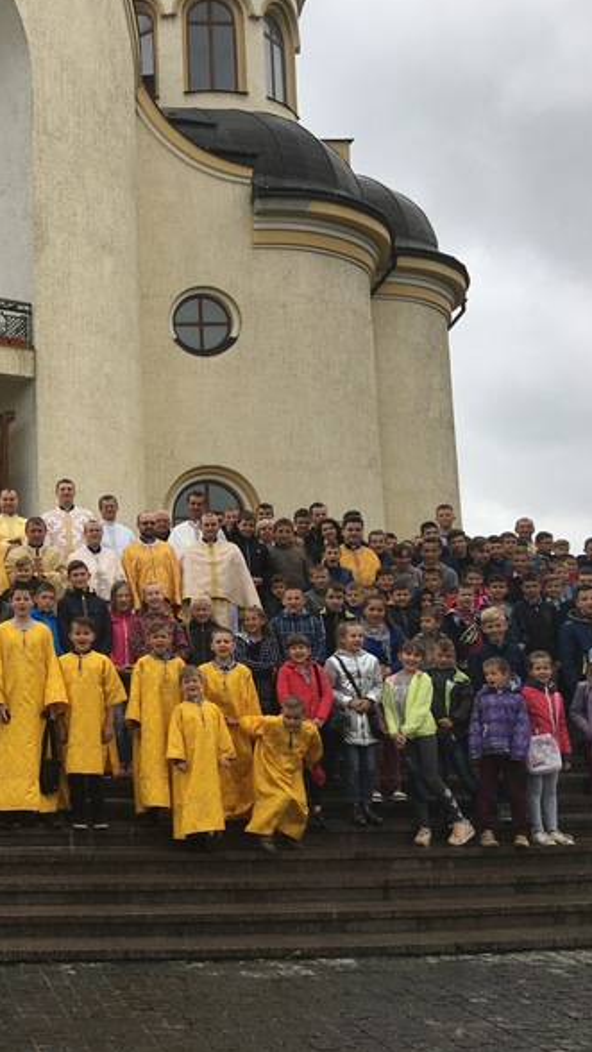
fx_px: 1199
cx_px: -89
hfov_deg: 25.3
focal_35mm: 43
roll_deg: +1.4
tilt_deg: +10.8
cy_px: 524
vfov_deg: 47.3
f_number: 2.2
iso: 25
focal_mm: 4.15
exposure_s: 1/582
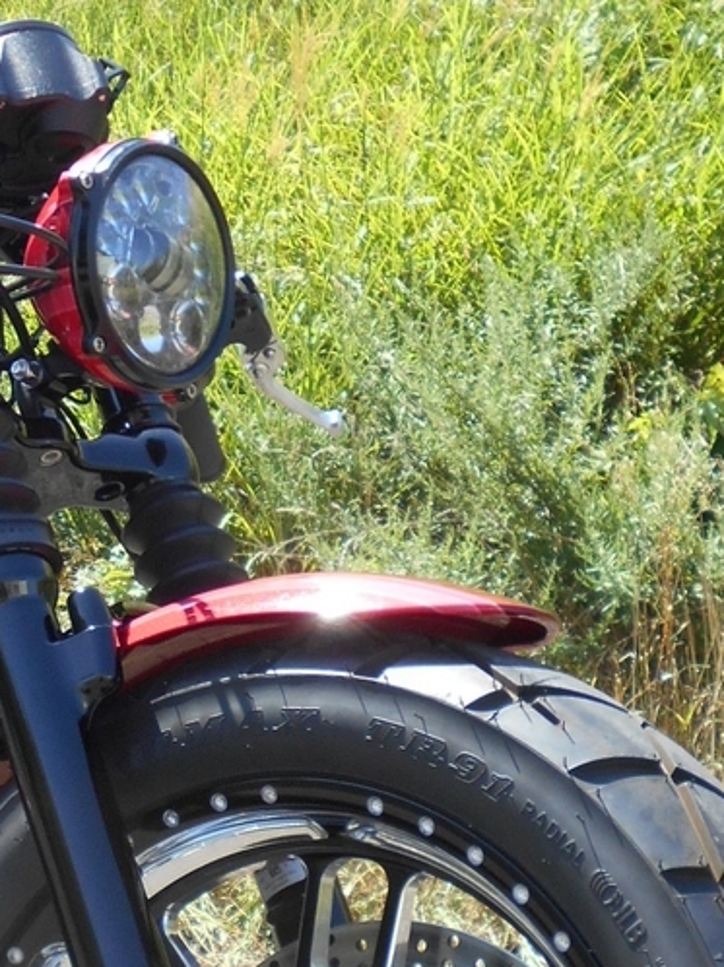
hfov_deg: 17.8
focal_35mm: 82
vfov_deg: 23.5
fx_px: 2289
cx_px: 146
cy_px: 765
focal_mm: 5.8
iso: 80
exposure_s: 1/250
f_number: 3.6
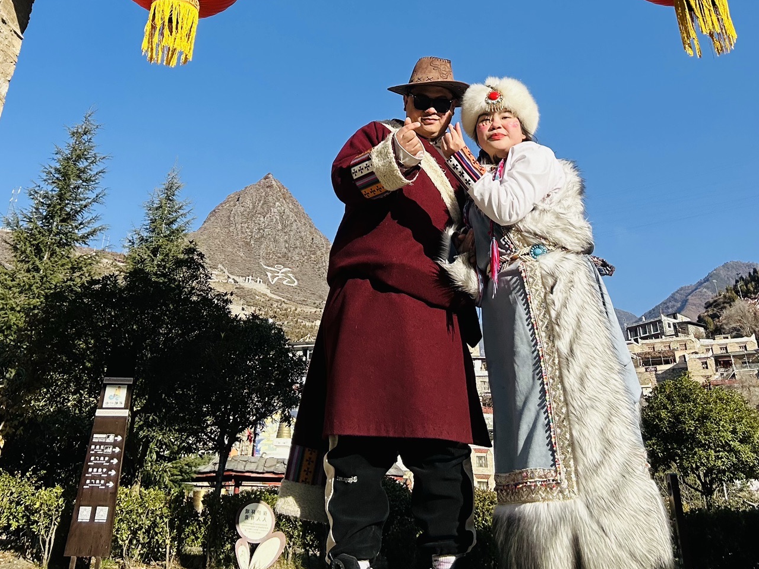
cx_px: 397
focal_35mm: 36
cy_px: 10
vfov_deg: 36.0
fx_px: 789
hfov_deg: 51.3
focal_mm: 2.69
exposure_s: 1/1148
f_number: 1.9
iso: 25
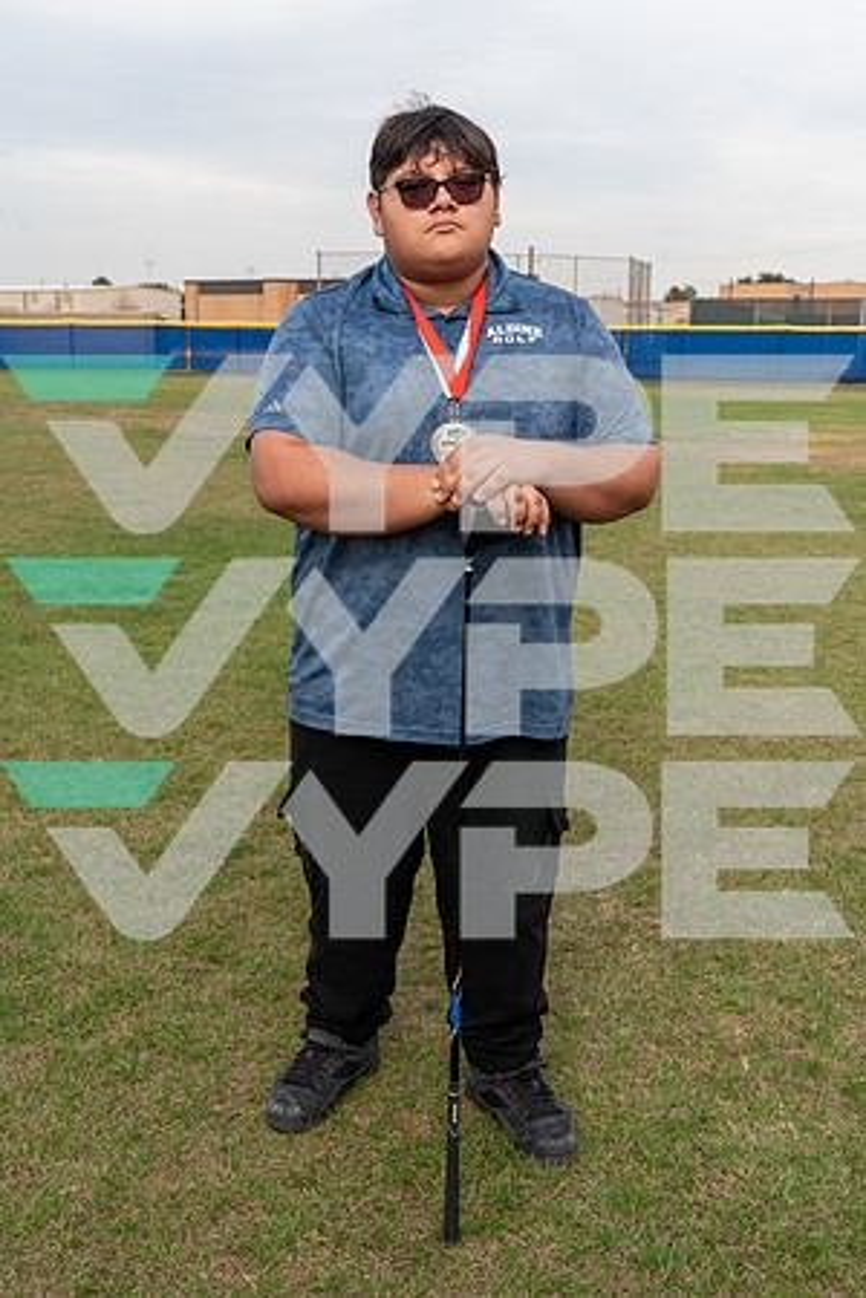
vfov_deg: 49.6
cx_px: 433
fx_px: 1407
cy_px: 649
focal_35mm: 39
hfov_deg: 34.2
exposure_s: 1/200
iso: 250
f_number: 8
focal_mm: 39
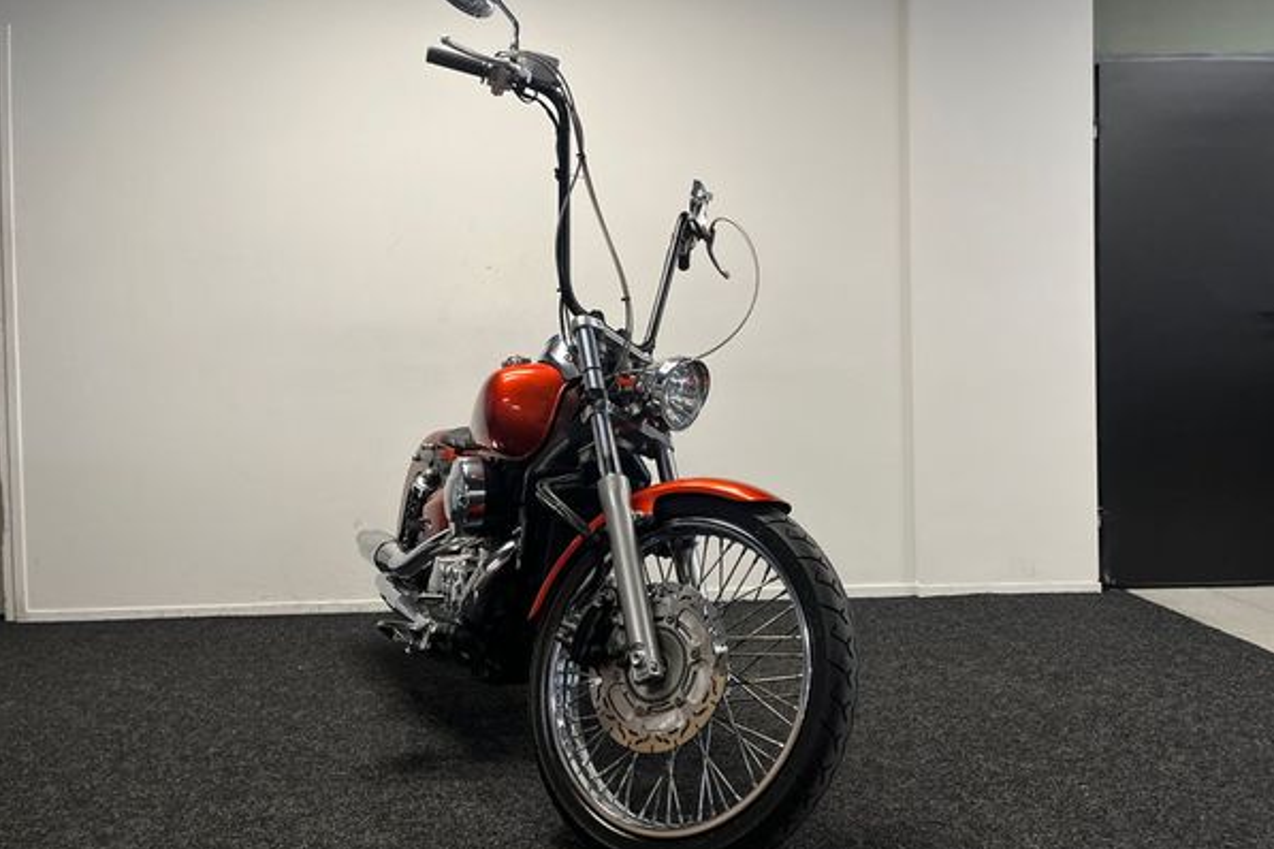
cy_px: 403
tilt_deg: +0.1
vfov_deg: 44.9
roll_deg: +1.2
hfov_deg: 63.6
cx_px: 676
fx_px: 1026
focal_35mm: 29
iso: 125
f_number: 1.6
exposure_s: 1/100
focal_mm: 5.1
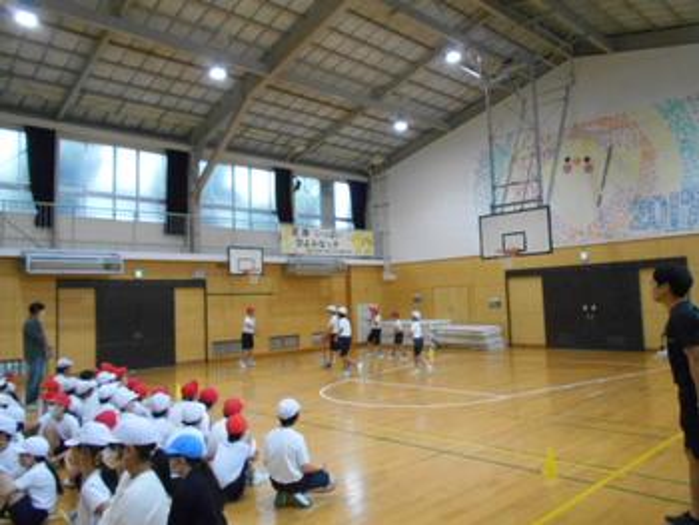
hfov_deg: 67.3
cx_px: 350
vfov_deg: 53.1
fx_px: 525
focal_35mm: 26
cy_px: 262
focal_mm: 4.6
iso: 800
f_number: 3.2
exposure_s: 1/200
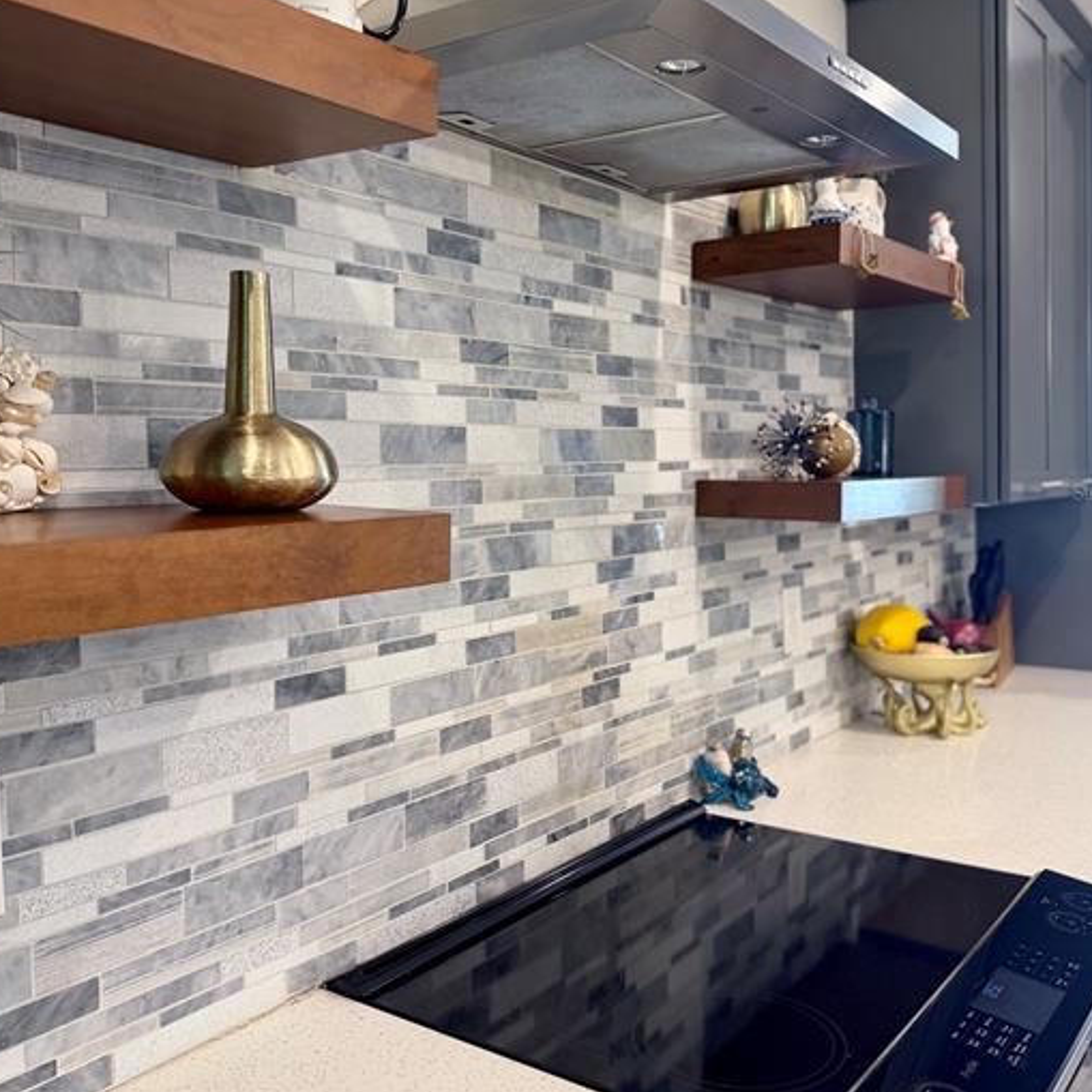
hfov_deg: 51.1
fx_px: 1142
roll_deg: +0.3
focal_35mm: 32
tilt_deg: -0.8
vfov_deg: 51.0
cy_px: 491
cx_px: 551
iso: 200
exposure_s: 1/60
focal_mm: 6.76
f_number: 1.78
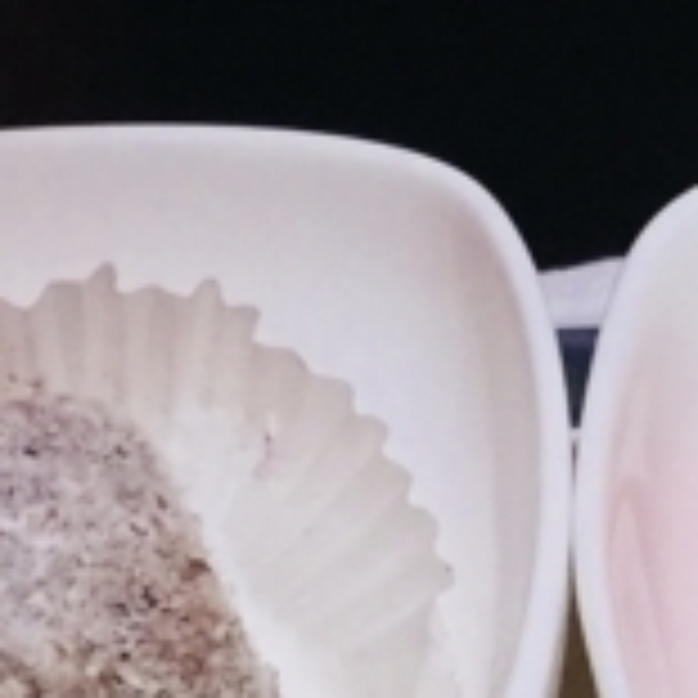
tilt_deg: -50.0
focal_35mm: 169
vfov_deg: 10.0
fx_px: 3855
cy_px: 1054
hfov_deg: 10.0
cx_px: 1121
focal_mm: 4.15
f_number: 2.2
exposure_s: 1/17
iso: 64
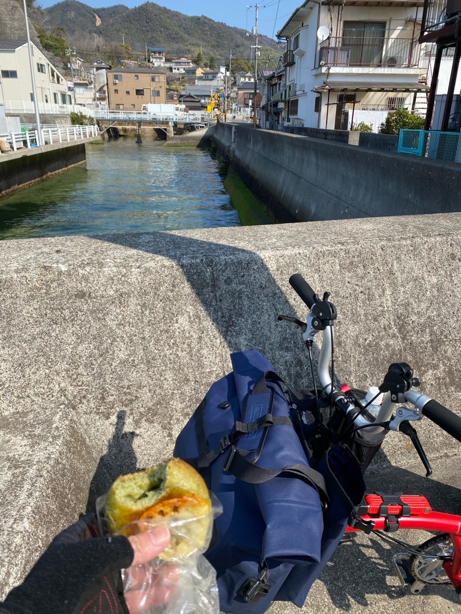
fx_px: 462
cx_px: 230
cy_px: 307
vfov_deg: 67.3
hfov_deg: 53.1
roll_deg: -1.9
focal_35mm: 26
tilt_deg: -20.4
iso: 32
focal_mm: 4.25
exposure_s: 1/1961
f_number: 1.8
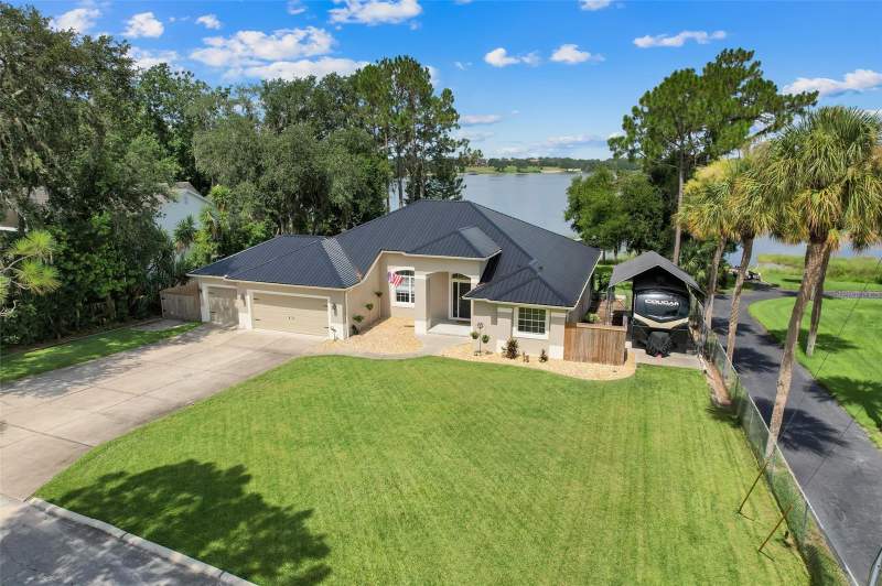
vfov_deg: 57.1
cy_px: 293
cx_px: 441
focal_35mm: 22
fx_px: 539
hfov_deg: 78.6
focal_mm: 8.38
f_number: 2.8
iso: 100
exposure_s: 1/250
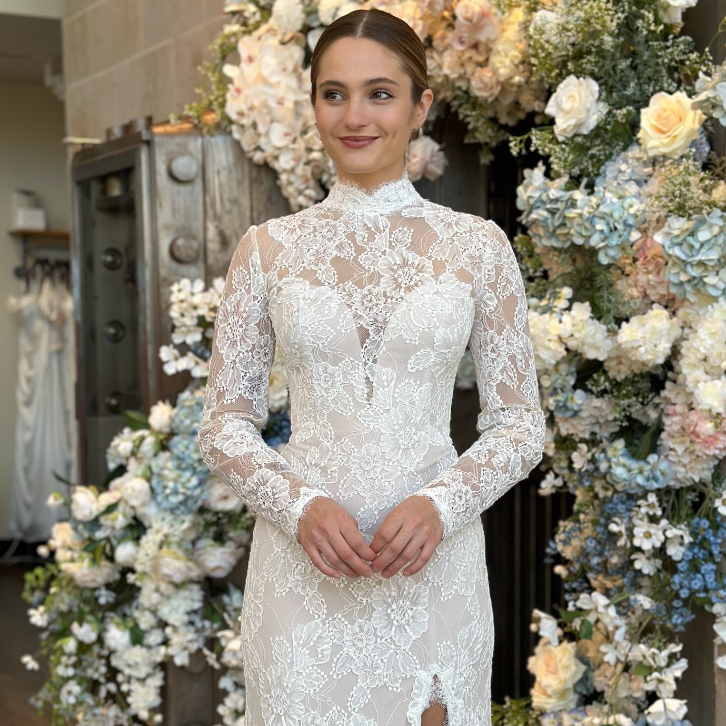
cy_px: 479
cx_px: 360
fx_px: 1495
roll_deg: -0.5
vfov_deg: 27.1
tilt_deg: -5.5
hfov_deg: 27.3
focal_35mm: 63
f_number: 1.78
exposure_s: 1/339
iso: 100
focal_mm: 6.86
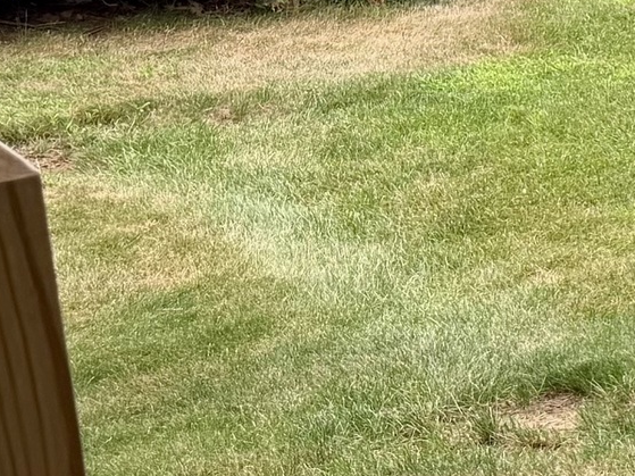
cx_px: 1511
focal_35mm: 132
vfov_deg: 11.2
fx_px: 2421
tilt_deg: -11.6
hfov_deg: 12.1
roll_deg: +0.8
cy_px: 93
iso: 64
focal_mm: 6.76
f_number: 1.78
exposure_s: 1/258
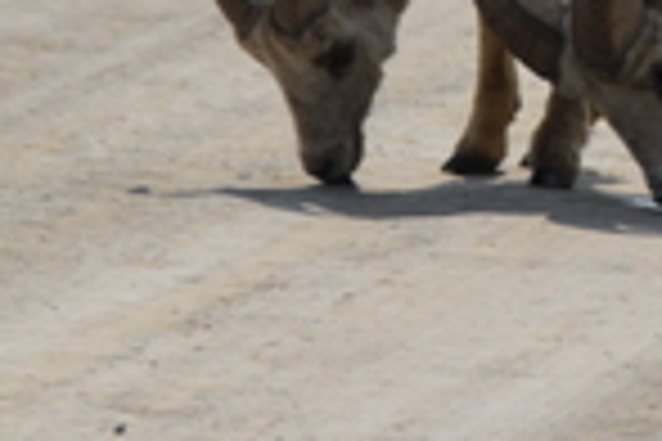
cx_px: 739
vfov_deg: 1.2
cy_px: -259
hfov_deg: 1.8
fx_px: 20962
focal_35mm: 1140
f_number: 6.3
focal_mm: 200
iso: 250
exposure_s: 1/500
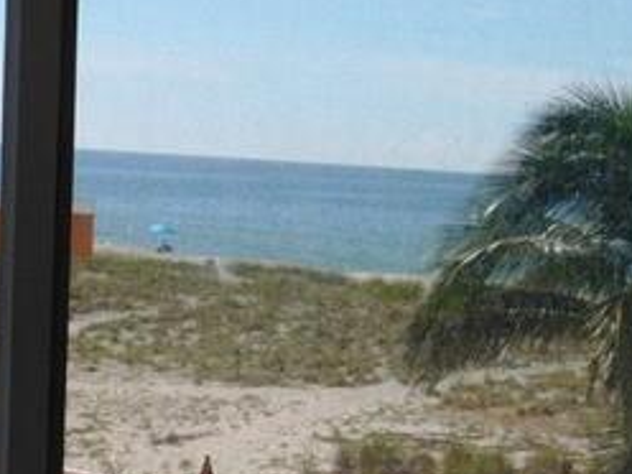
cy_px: 428
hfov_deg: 21.0
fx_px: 1698
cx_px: 423
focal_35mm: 93
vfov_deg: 15.7
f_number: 3.5
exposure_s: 1/800
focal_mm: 6.3
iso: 125
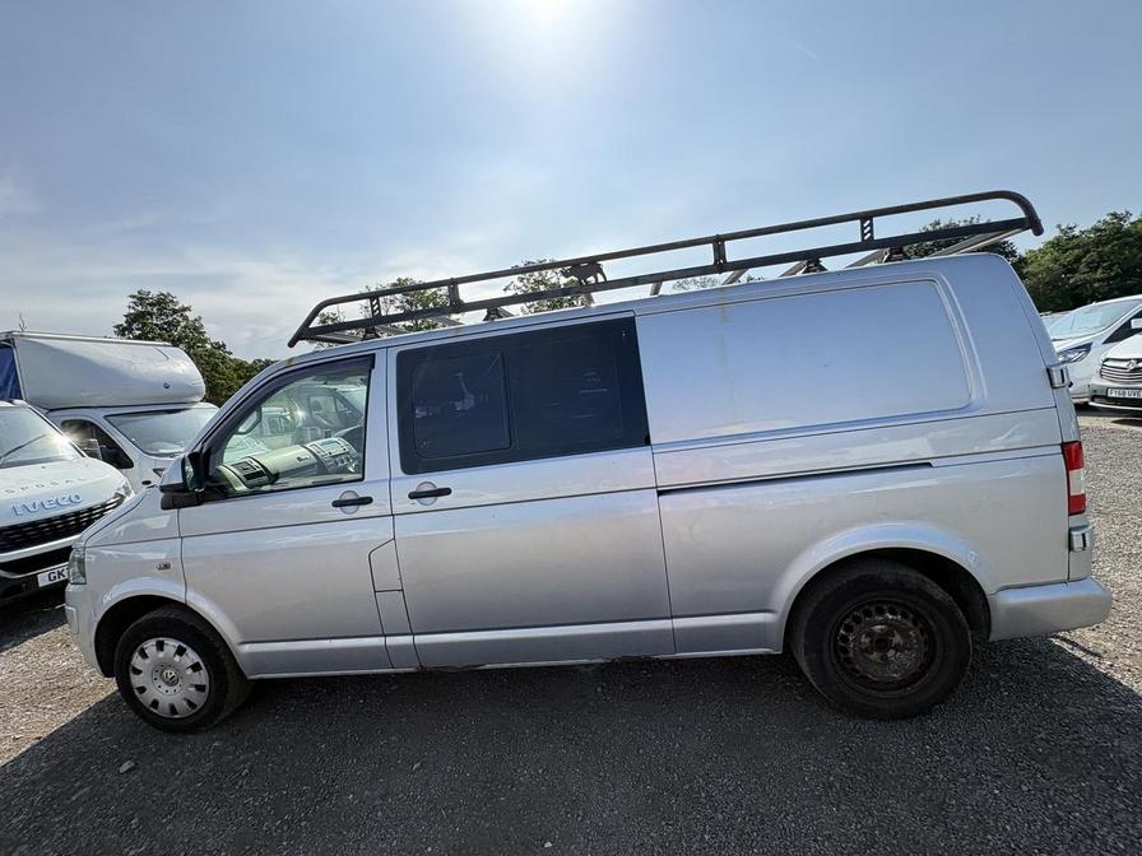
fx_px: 462
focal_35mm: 14
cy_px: 428
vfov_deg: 85.7
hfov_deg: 102.1
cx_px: 571
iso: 40
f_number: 2.2
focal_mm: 2.22
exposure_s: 1/1143
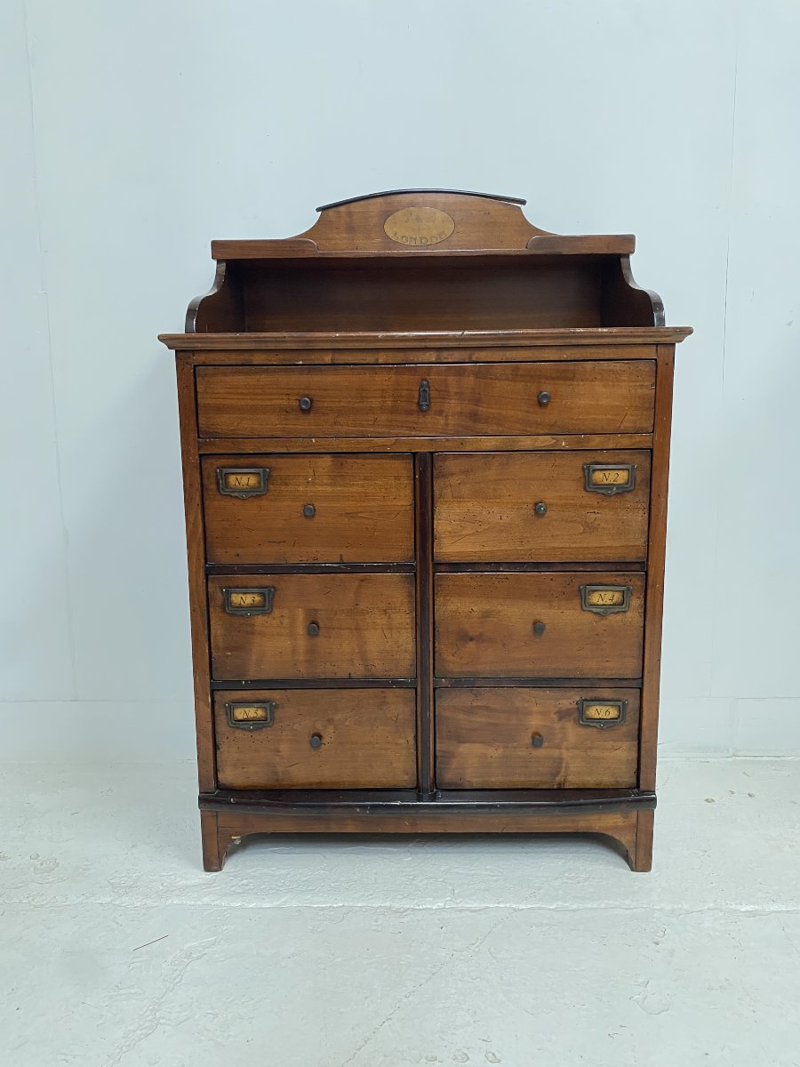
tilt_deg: -8.6
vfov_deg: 67.3
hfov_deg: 53.1
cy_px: 534
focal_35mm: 26
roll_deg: +0.4
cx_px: 400
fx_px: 801
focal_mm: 4.25
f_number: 1.8
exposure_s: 1/38
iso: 640
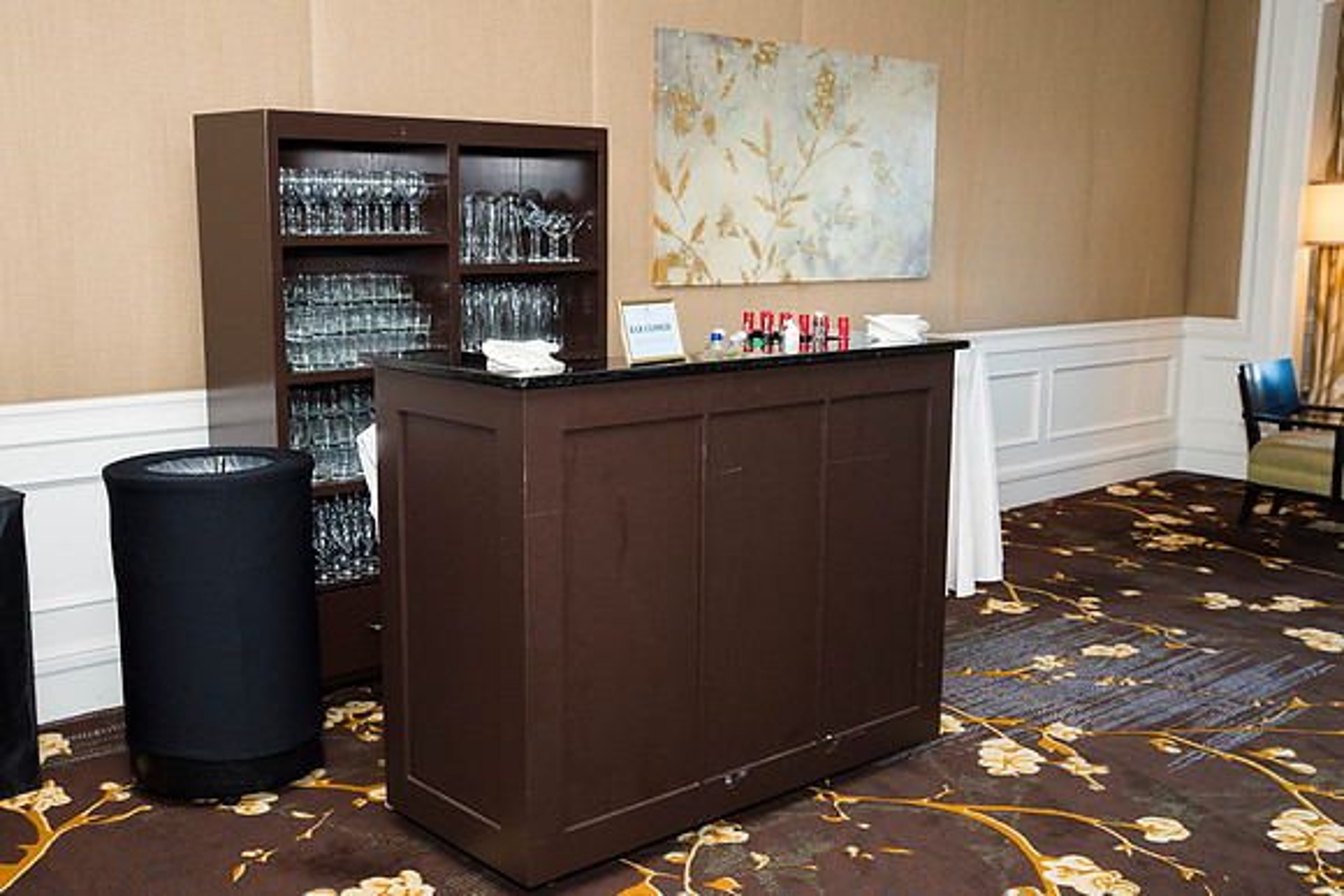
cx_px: 672
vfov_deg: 35.1
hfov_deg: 50.7
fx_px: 1419
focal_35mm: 38
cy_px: 448
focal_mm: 38
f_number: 5.6
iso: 800
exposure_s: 1/125
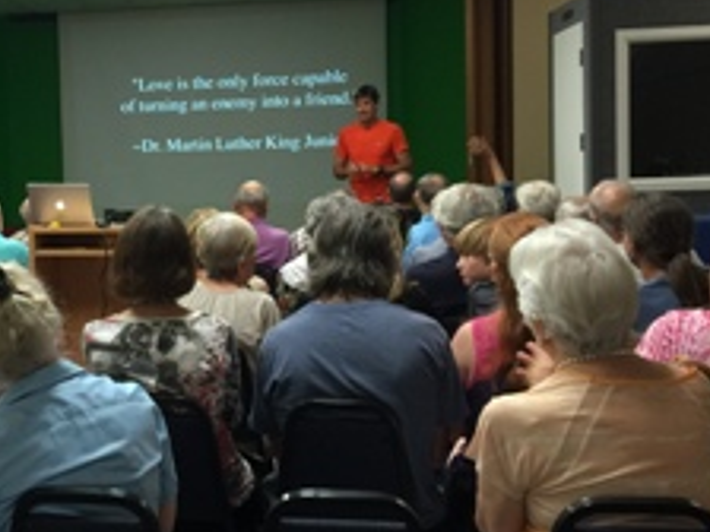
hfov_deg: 31.8
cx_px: 86
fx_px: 1190
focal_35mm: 58
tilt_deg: -3.3
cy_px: 228
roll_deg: +1.6
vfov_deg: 25.2
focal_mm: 4.15
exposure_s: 1/15
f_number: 2.2
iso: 64
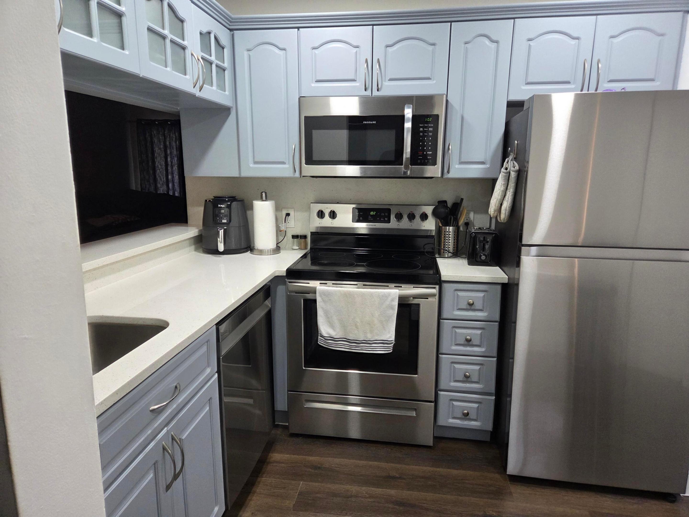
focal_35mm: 23
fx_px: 458
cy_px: 258
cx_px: 344
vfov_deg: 58.9
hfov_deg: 73.9
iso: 400
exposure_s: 1/120
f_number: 1.8
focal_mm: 5.4
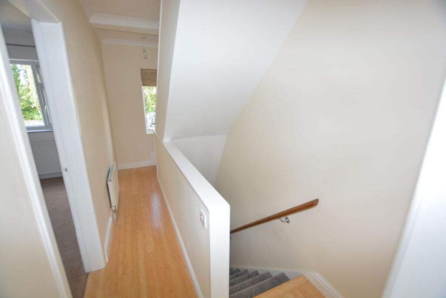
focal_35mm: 15
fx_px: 186
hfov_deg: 100.4
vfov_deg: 77.3
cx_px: 223
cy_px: 149
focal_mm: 10
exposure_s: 1/60
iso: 220
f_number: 4
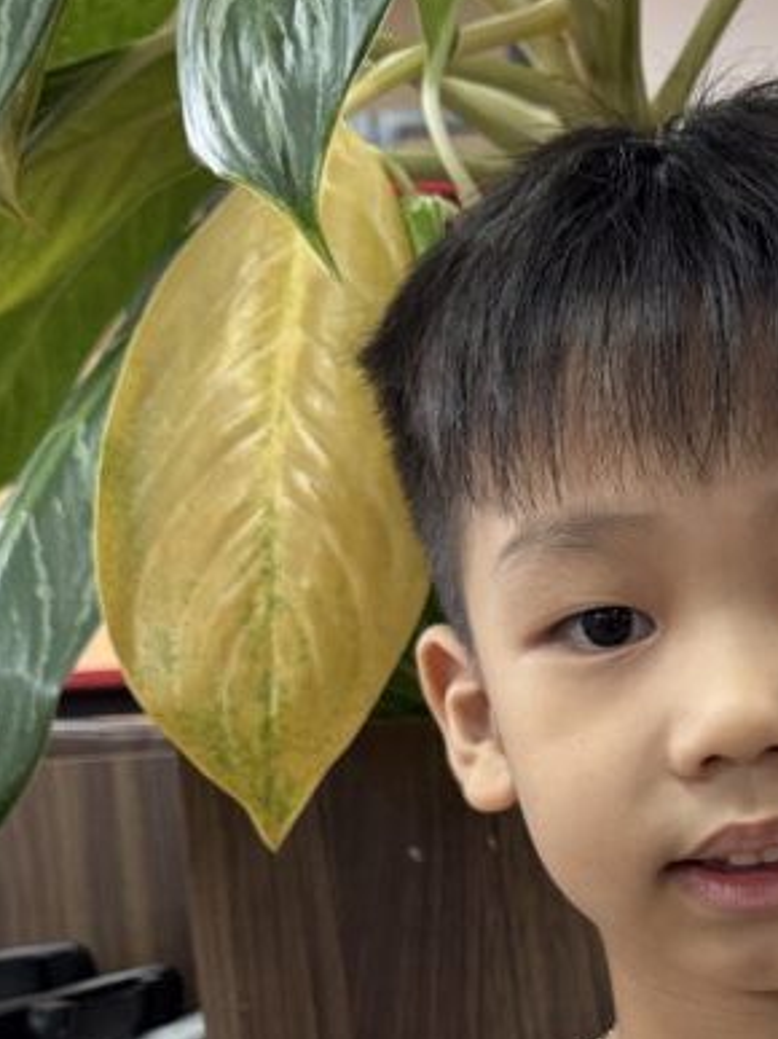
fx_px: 1859
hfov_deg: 23.0
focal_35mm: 62
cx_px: 698
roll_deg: +2.9
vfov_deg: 29.3
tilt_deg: -6.3
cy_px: 1023
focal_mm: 6.76
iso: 200
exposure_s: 1/121
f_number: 1.78
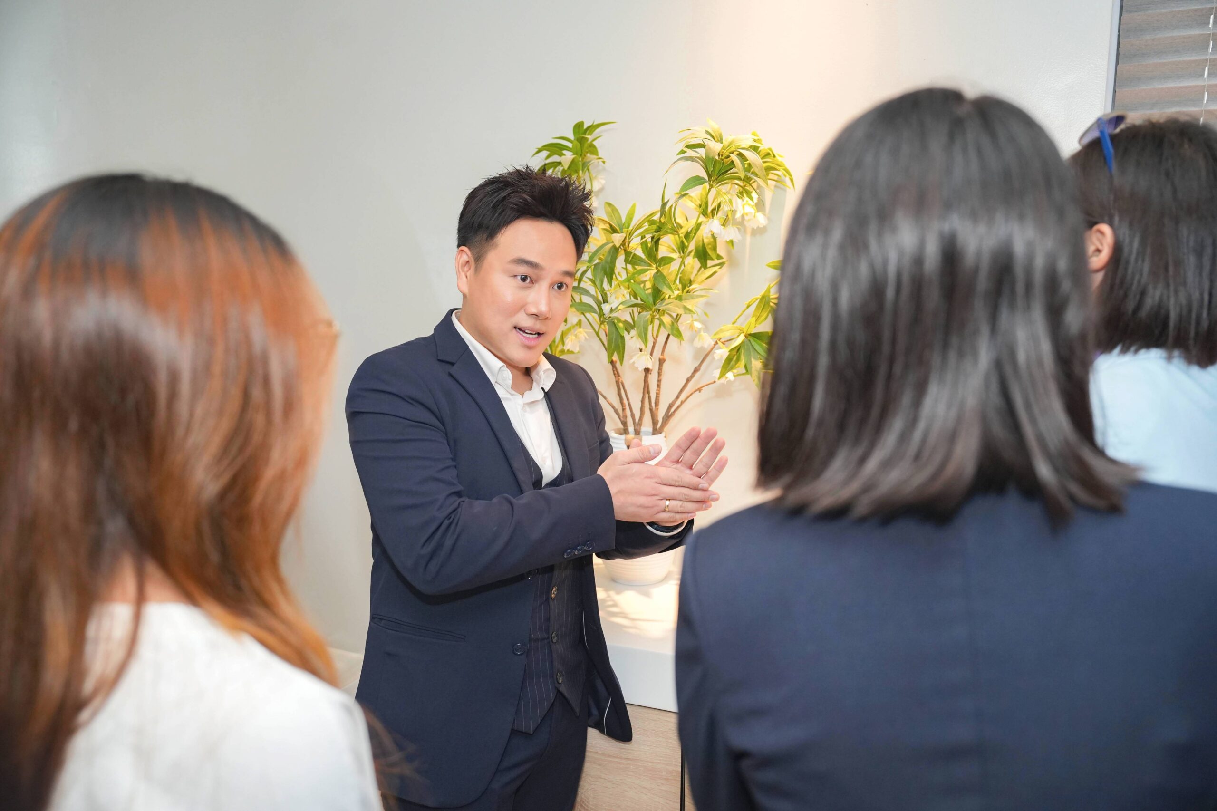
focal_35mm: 31
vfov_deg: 42.3
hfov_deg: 60.3
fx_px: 1048
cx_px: 608
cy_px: 406
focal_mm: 31
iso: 1600
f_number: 3.2
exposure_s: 1/200
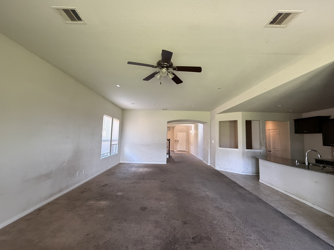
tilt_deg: +4.6
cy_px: 124
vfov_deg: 81.8
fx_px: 145
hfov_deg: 98.2
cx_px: 166
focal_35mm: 15
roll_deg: -1.5
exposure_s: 1/60
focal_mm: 2.22
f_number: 2.2
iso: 400
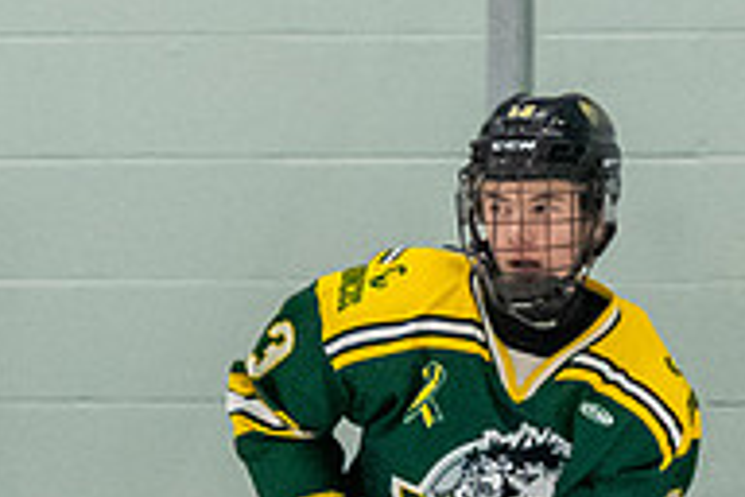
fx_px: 19058
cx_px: 726
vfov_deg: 1.5
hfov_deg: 2.2
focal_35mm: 921
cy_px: 823
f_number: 2.8
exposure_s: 1/800
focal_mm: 130
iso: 4000
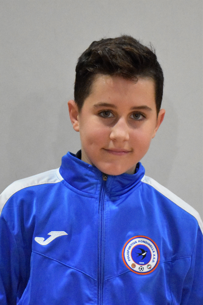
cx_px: 102
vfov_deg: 22.6
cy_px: 152
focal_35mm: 90
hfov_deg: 15.2
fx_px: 761
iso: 9000
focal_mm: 60
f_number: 5
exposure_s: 1/250
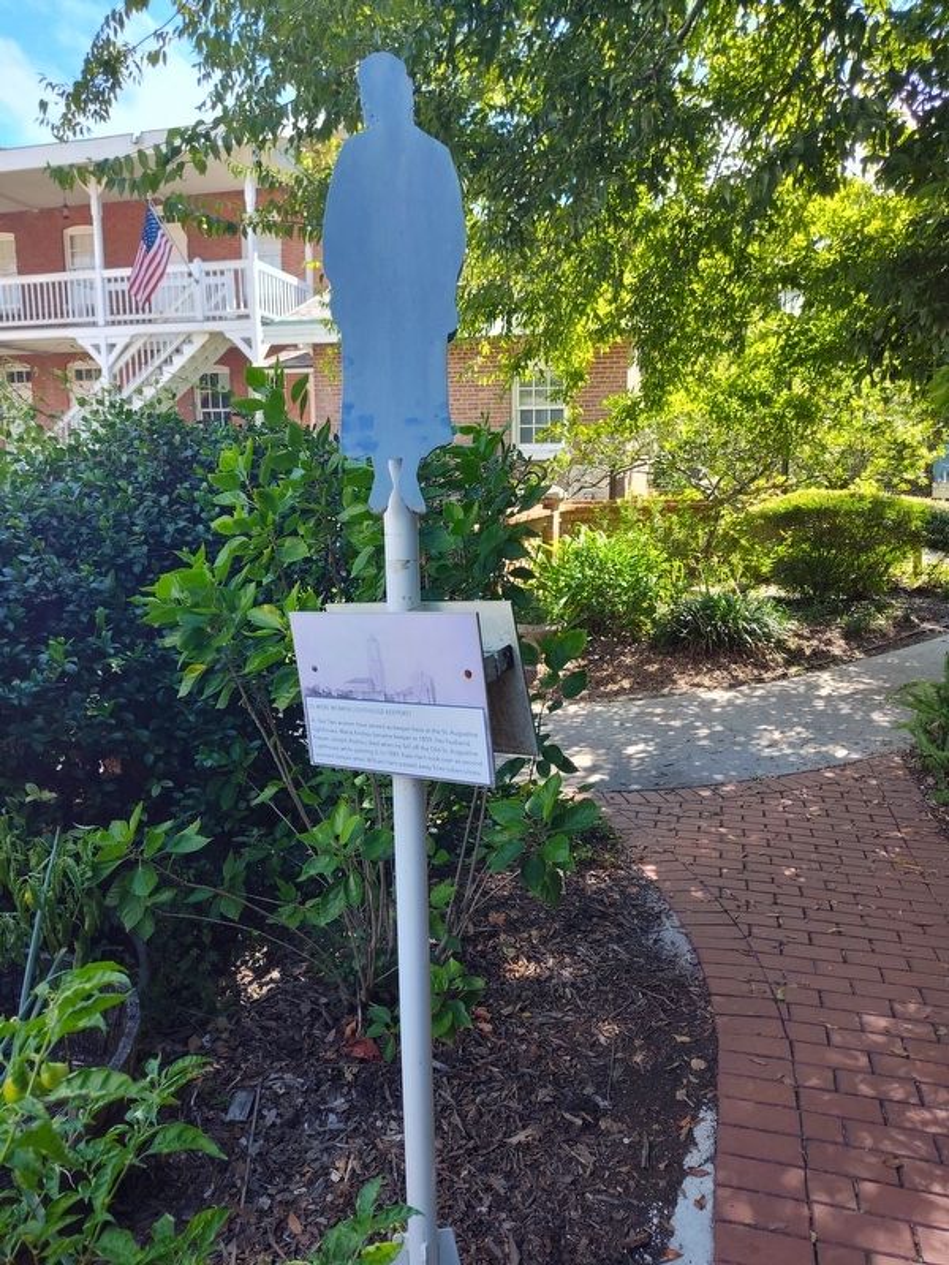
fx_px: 841
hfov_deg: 58.9
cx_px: 474
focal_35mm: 23
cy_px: 632
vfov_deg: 73.9
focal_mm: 5.56
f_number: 1.8
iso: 100
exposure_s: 1/252
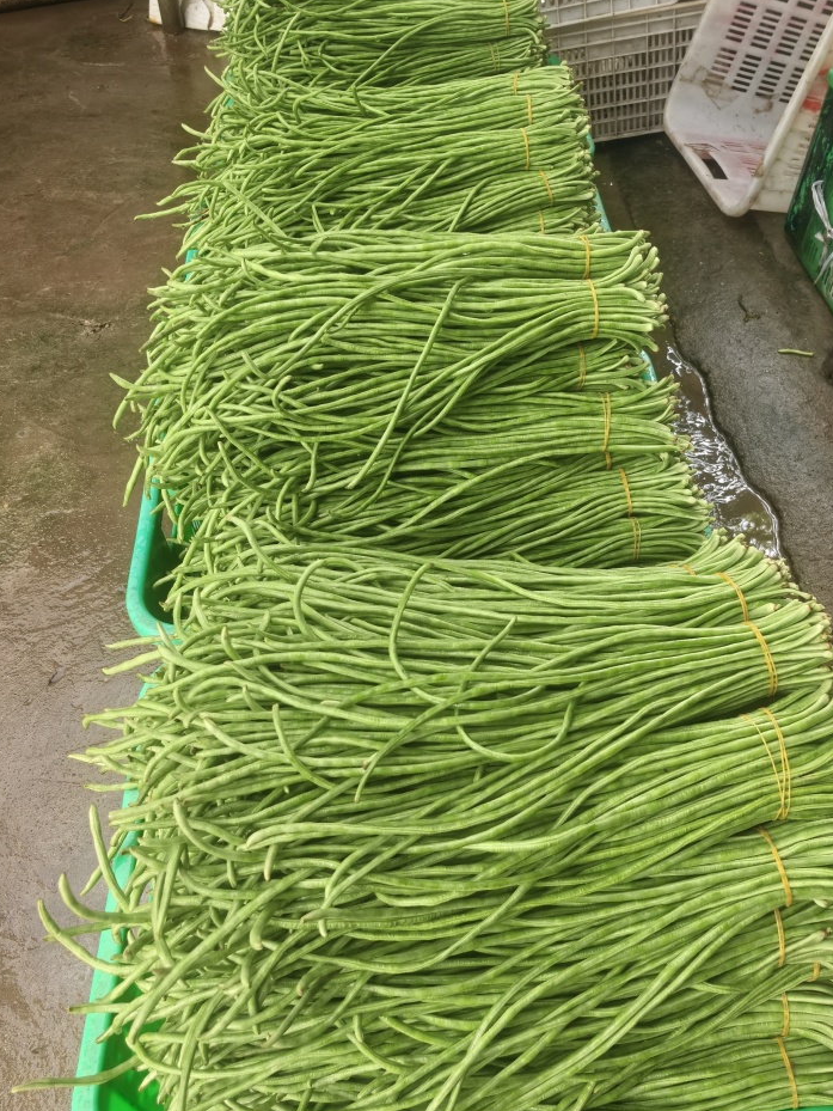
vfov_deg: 58.3
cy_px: 556
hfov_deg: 45.3
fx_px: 994
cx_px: 472
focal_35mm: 31
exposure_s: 1/50
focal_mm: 5.75
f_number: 2
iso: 64
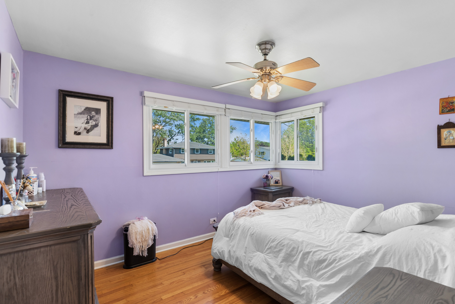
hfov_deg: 93.3
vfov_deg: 70.5
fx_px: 215
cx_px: 228
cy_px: 152
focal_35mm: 17
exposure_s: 1/20
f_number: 8
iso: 200
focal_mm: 17
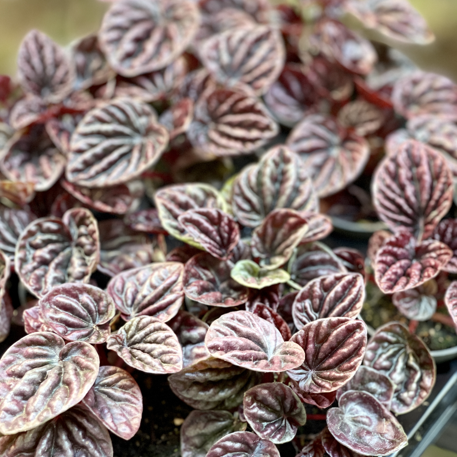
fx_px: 1135
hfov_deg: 22.8
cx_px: 228
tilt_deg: -47.9
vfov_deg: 22.8
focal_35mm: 76
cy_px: 214
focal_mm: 7.5
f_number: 2.2
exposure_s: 1/40
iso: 250
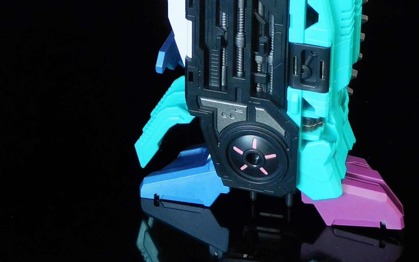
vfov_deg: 10.3
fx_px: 1382
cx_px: -10
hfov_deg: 16.8
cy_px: -176
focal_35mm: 121
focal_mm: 7.1
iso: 200
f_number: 3.9
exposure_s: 1
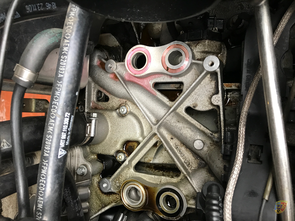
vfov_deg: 49.7
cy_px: 110
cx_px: 148
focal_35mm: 28
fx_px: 239
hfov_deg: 63.4
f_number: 1.8
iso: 32
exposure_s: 1/25
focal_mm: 3.99
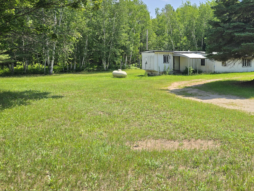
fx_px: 235
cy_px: 80
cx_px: 174
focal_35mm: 32
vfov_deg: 44.0
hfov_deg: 55.4
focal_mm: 6.3
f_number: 1.7
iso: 12
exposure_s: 1/562
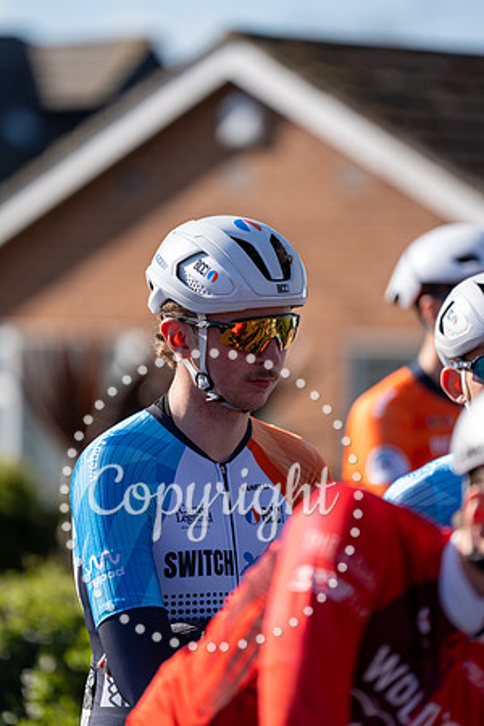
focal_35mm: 200
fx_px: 4033
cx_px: 242
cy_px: 363
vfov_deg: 10.3
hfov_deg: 6.9
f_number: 2.8
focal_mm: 200
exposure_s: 1/1250
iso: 100
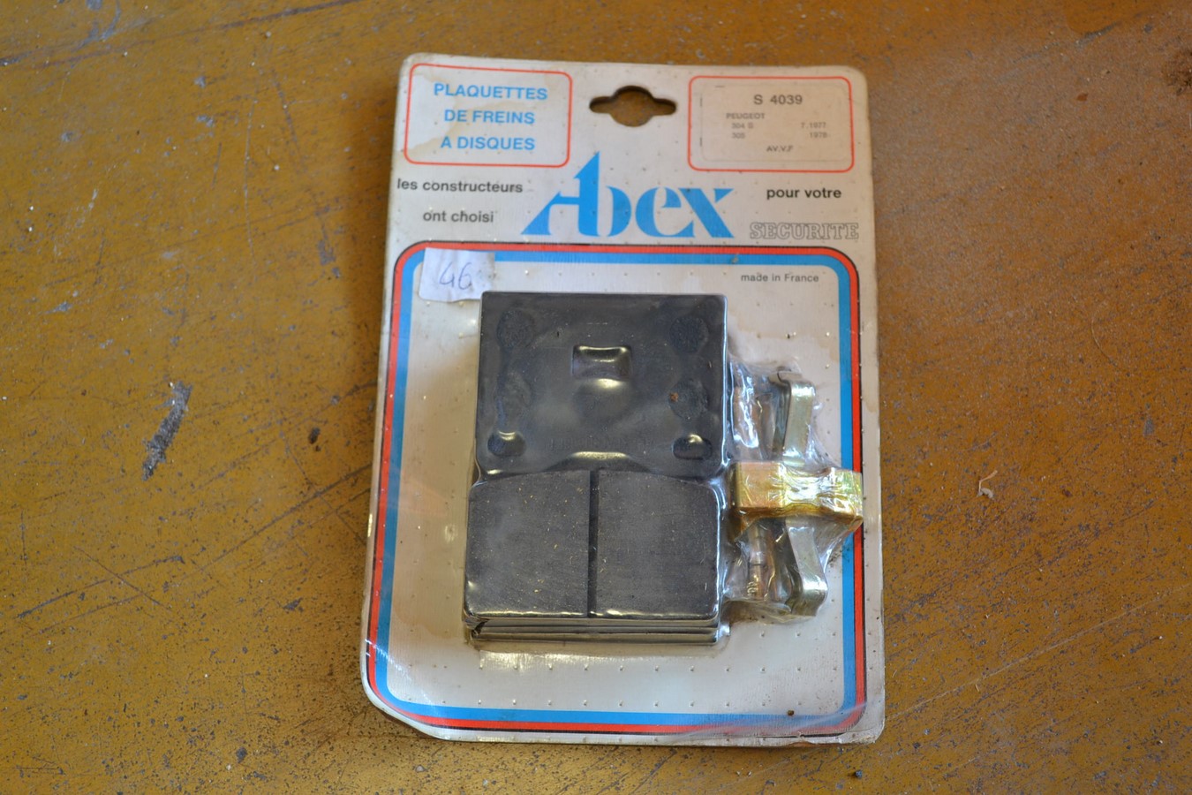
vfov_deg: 26.5
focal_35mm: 51
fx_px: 1689
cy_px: 398
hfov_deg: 38.9
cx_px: 596
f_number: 5
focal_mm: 34
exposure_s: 1/60
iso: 450
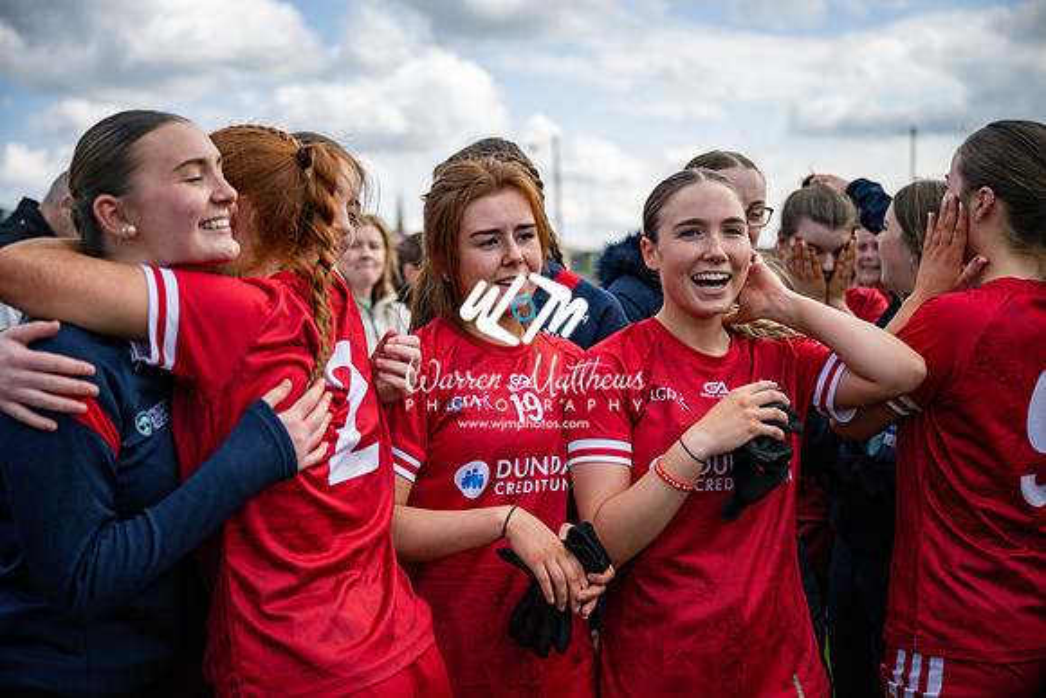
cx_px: 523
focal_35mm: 48
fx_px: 1395
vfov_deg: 28.1
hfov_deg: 41.1
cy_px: 349
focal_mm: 48
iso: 125
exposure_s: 1/8000
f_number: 2.8
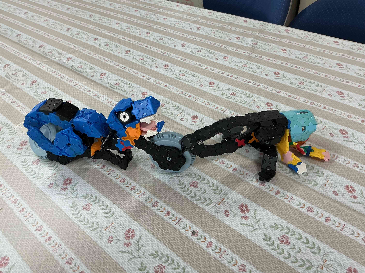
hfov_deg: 61.7
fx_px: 306
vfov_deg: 48.2
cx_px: 182
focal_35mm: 29
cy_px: 136
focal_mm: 3
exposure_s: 1/120
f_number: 1.8
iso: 64
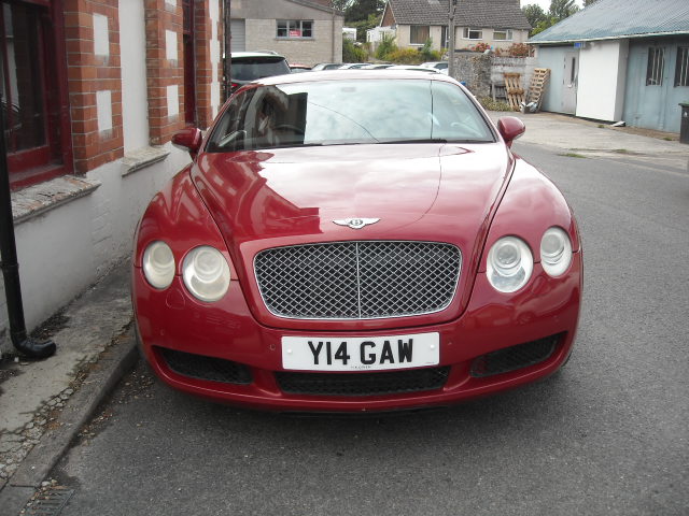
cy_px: 258
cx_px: 344
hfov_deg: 52.6
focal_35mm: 35
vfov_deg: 40.7
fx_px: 697
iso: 64
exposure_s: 1/323
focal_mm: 5.7
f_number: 2.8
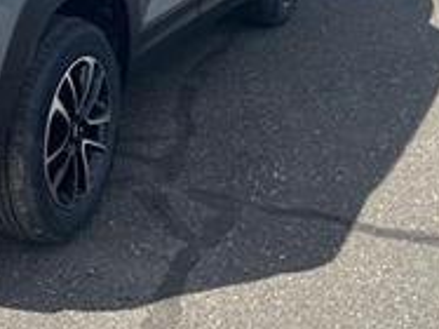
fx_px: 887
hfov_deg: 25.4
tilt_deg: -12.3
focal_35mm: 70
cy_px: -31
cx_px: -66
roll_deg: +1.9
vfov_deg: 20.1
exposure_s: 1/2959
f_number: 1.6
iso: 32
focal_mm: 4.2
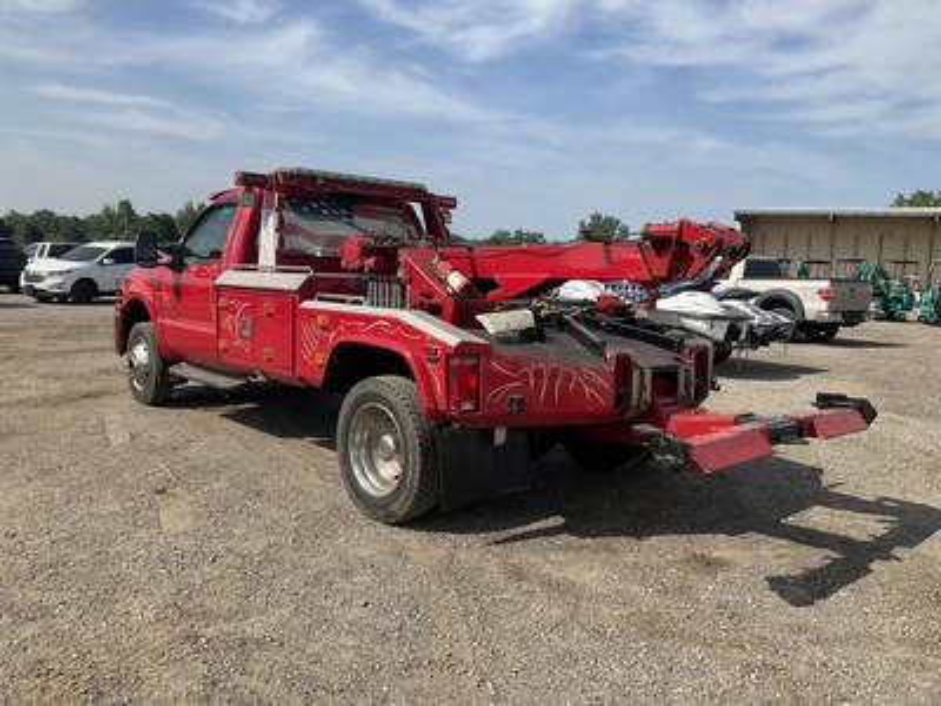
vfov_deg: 48.2
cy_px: 353
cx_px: 470
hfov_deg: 61.7
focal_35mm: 29
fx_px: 788
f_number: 1.8
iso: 25
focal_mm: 3
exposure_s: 1/1984
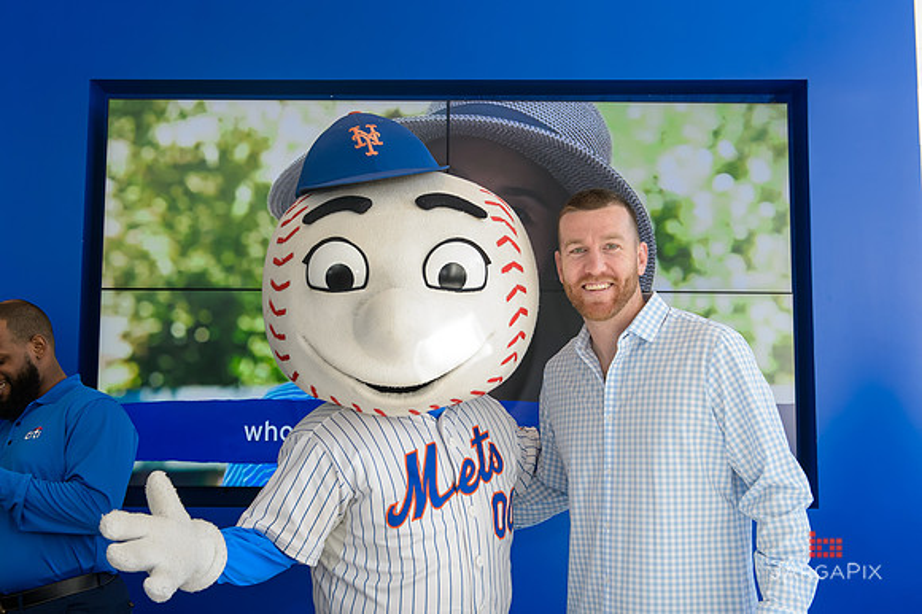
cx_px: 461
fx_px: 1126
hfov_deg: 44.5
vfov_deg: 30.5
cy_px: 307
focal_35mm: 44
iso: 1000
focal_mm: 44
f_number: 5
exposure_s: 1/250
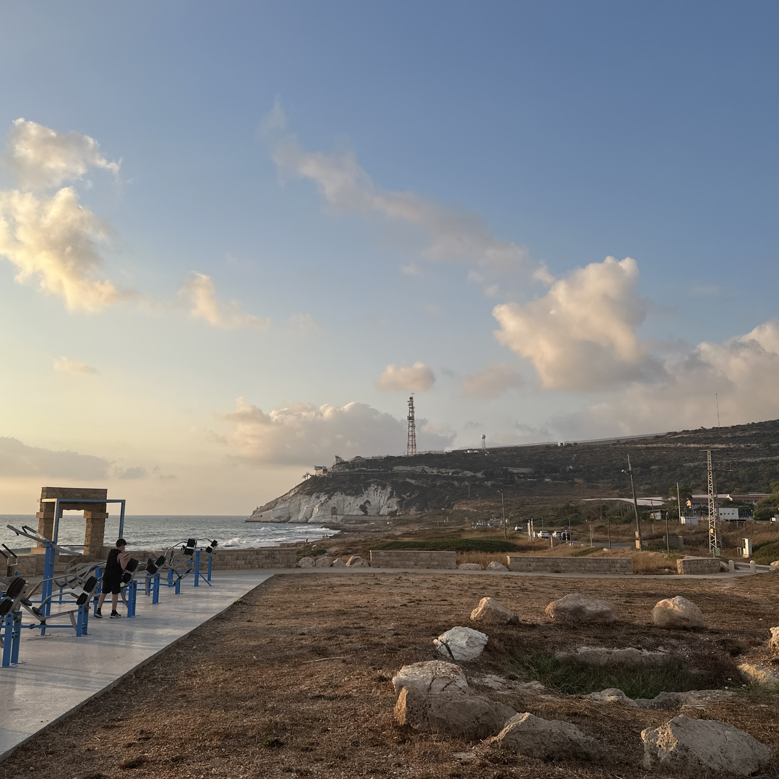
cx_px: 333
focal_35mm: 29
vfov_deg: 55.6
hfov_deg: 55.4
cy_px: 388
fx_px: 738
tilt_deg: +10.2
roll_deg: -1.0
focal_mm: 6.86
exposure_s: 1/2809
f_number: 1.78
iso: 80
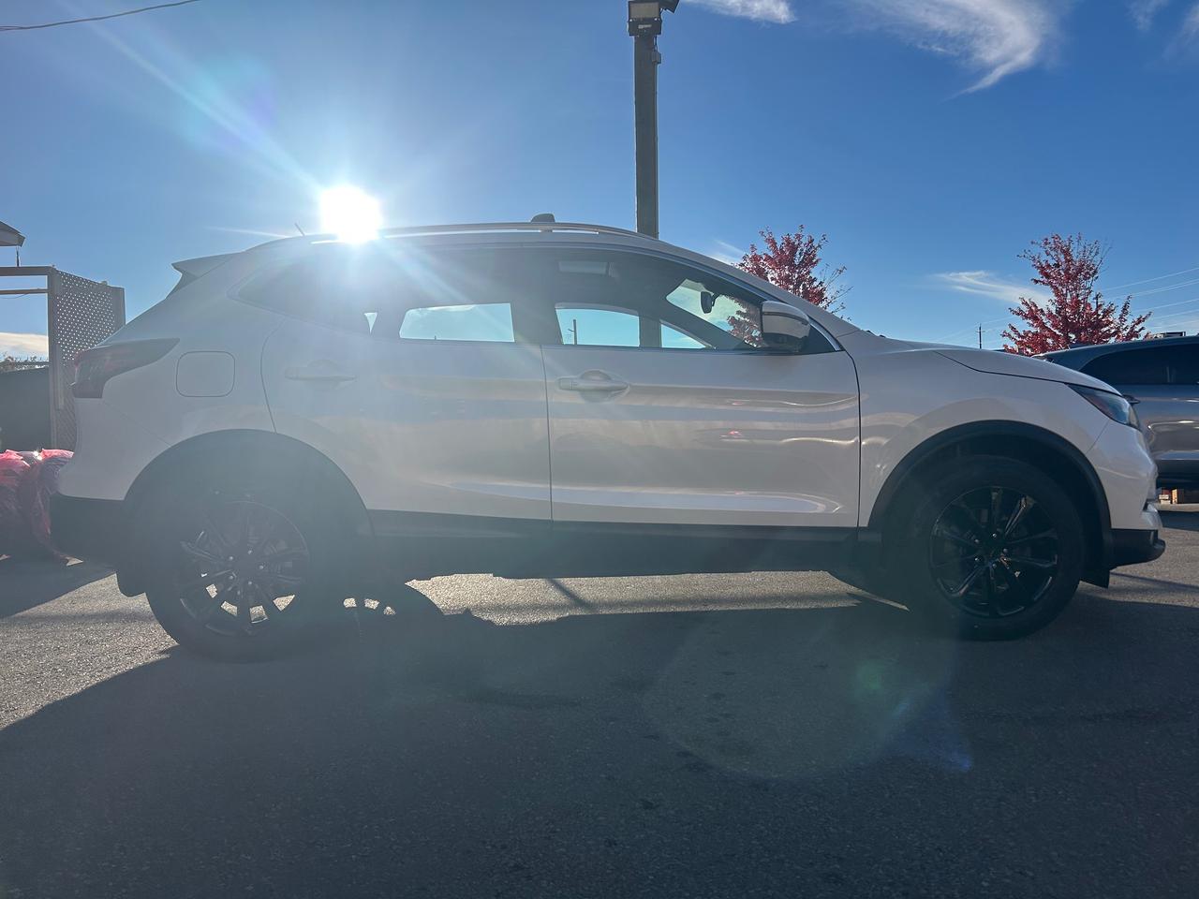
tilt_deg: +0.3
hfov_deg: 67.3
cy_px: 450
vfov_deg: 53.1
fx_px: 901
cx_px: 600
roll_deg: +2.6
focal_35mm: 26
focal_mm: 5.7
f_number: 1.5
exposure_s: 1/6579
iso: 50
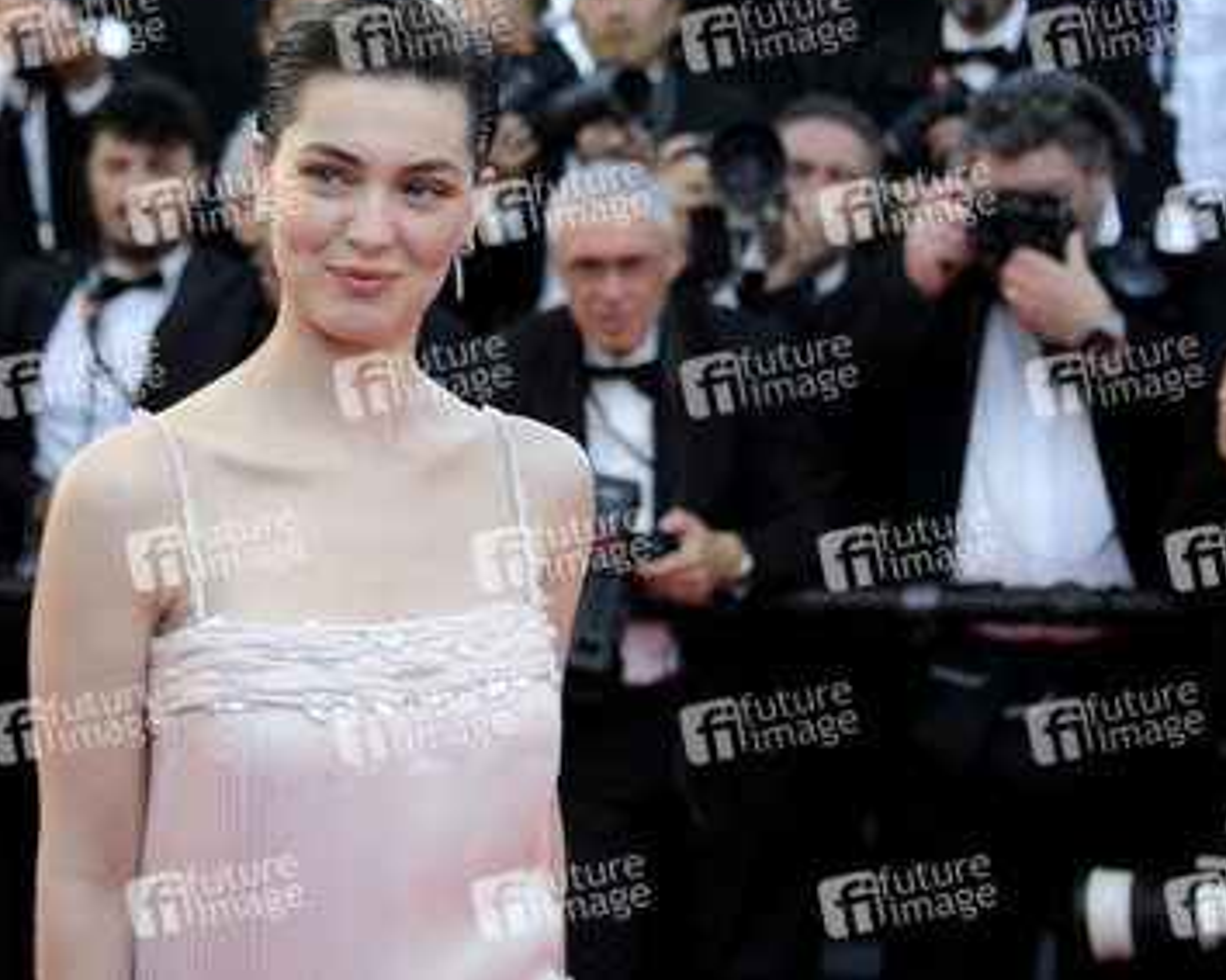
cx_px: 468
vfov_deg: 13.2
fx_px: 4244
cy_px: 464
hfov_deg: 16.4
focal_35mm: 117
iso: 640
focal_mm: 98
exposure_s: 1/250
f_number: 5.3
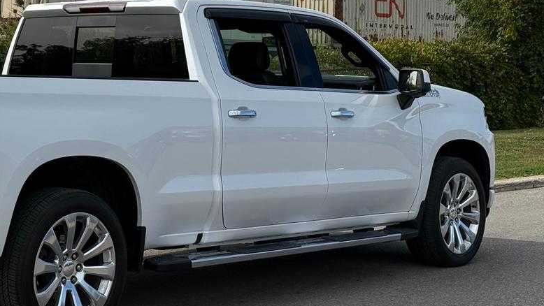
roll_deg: -0.5
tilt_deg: +2.0
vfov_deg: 14.0
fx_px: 1241
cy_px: 41
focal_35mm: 86
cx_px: 99
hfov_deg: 24.3
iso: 64
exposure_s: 1/7143
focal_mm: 6.76
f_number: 1.78
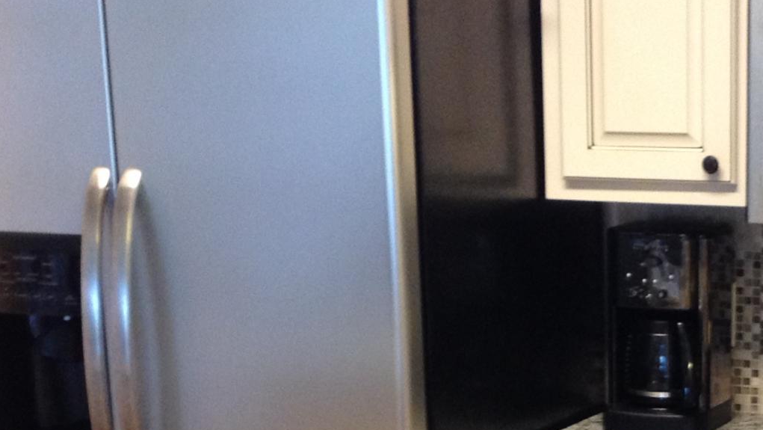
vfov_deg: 10.6
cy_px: 515
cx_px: 676
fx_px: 2267
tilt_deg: -12.5
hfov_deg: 18.8
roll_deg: +0.3
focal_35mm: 112
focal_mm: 4.28
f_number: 2.4
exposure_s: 1/20
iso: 125
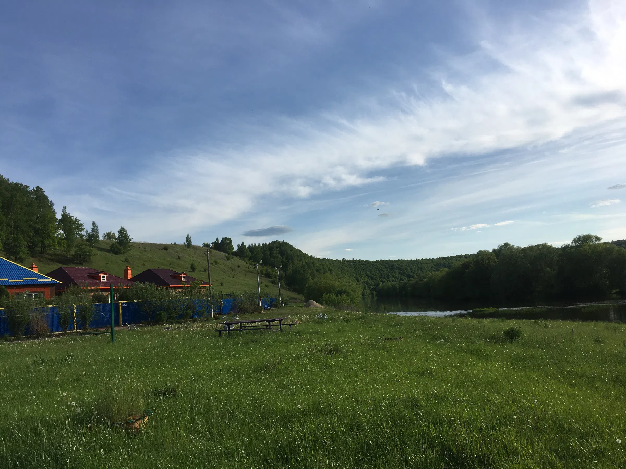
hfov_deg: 61.7
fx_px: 524
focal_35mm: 29
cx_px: 313
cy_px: 234
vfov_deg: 48.2
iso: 25
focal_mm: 4.15
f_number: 2.2
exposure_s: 1/2198
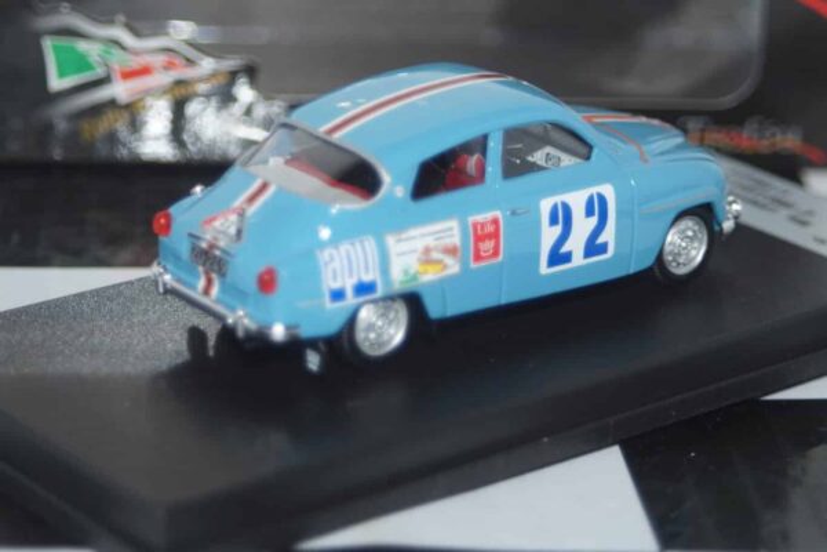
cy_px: 276
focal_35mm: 120
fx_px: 2756
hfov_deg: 17.1
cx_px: 414
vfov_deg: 11.4
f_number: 5.6
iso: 500
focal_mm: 80
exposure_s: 1/125
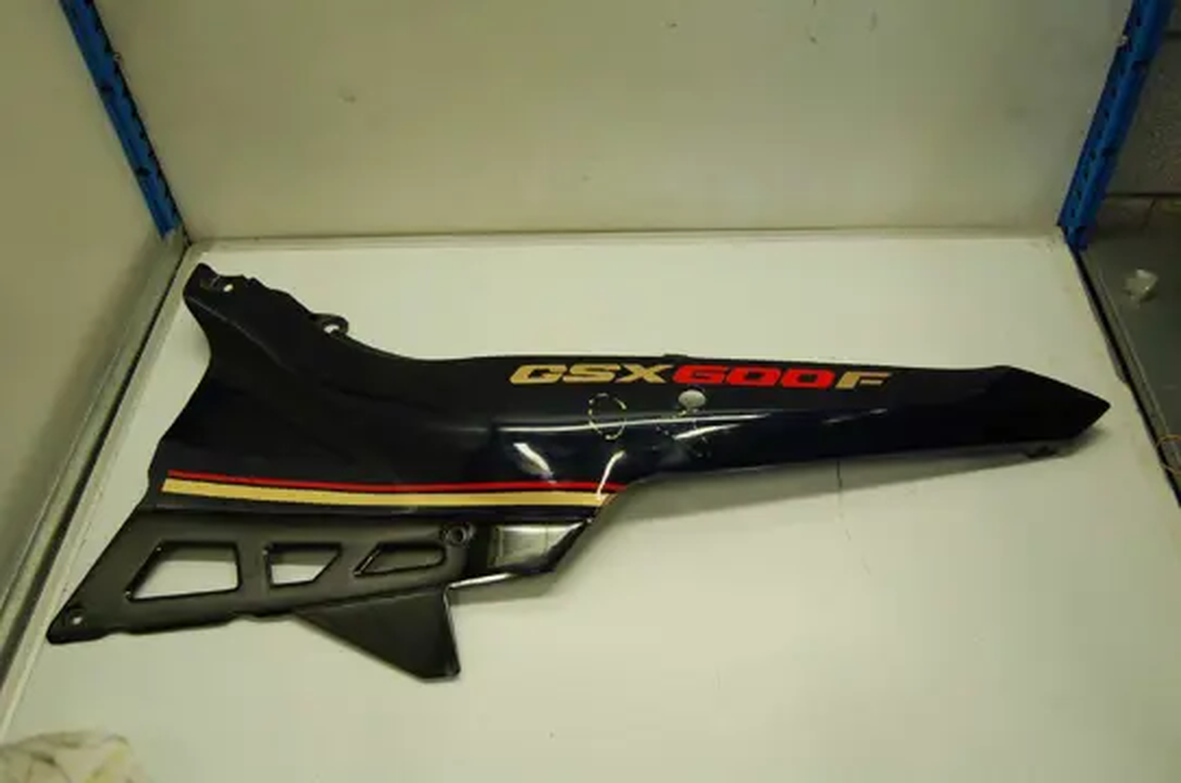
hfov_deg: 62.0
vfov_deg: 43.5
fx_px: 982
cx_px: 590
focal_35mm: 30
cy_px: 392
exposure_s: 1/80
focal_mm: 20
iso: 400
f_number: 4.5
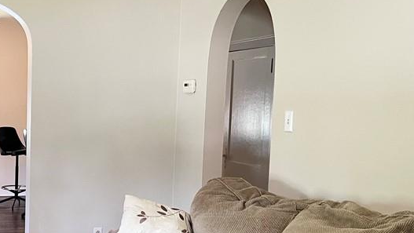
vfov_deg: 21.7
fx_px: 604
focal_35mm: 55
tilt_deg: -6.9
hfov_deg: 36.3
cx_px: 70
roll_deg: -1.0
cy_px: 166
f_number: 1.5
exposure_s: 1/60
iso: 200
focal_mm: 5.7
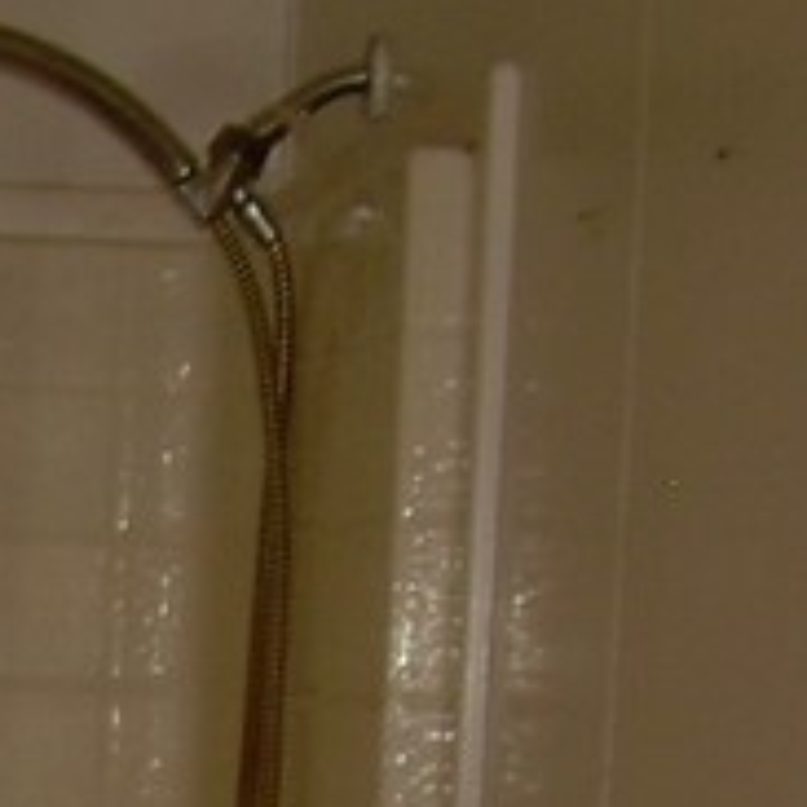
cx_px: -481
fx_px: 4959
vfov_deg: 8.9
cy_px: 1464
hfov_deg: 9.0
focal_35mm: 188
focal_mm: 6.3
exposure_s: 1/60
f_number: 2.8
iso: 50
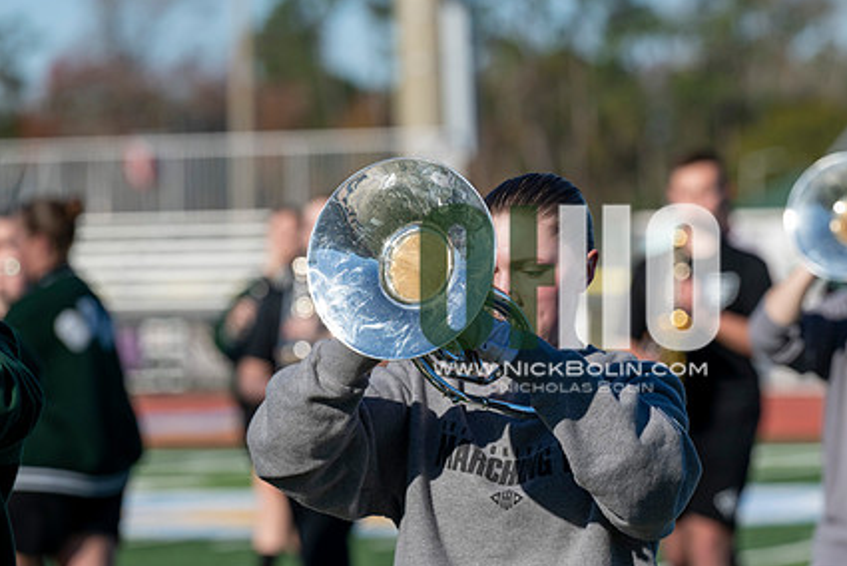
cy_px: 298
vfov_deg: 5.0
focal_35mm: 273
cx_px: 570
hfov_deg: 7.5
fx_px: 6427
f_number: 5
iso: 250
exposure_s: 1/2000
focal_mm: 200
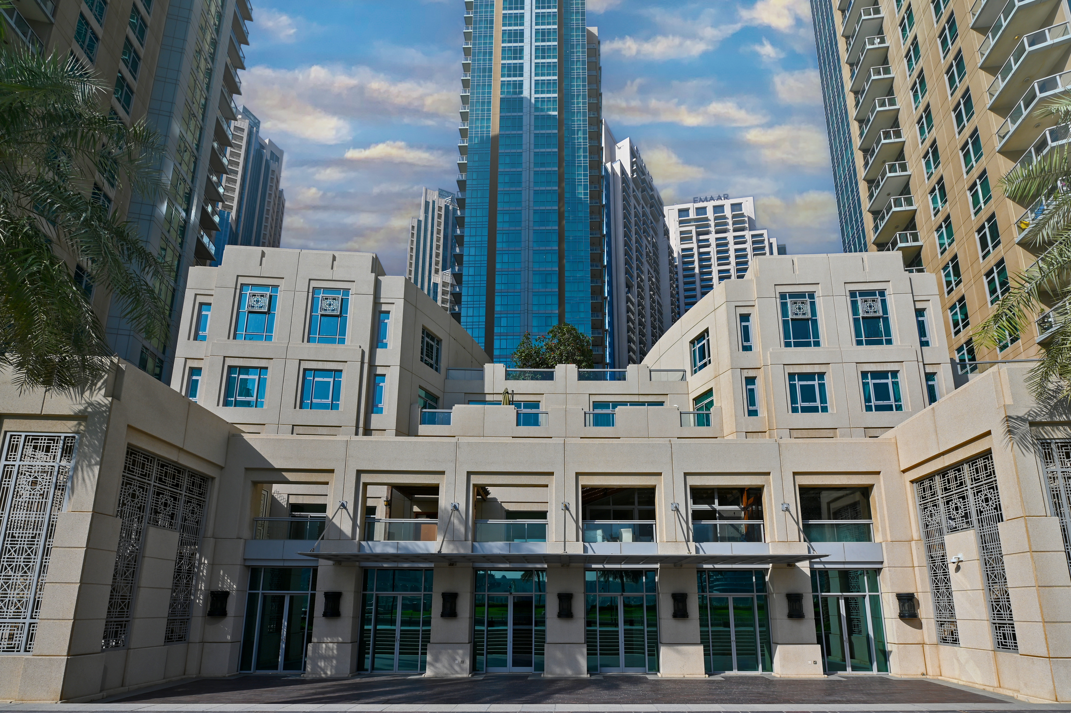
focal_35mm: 14
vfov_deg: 81.1
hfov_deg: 104.3
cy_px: 356
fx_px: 416
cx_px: 536
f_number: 8
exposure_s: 1/400
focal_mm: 14
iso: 100
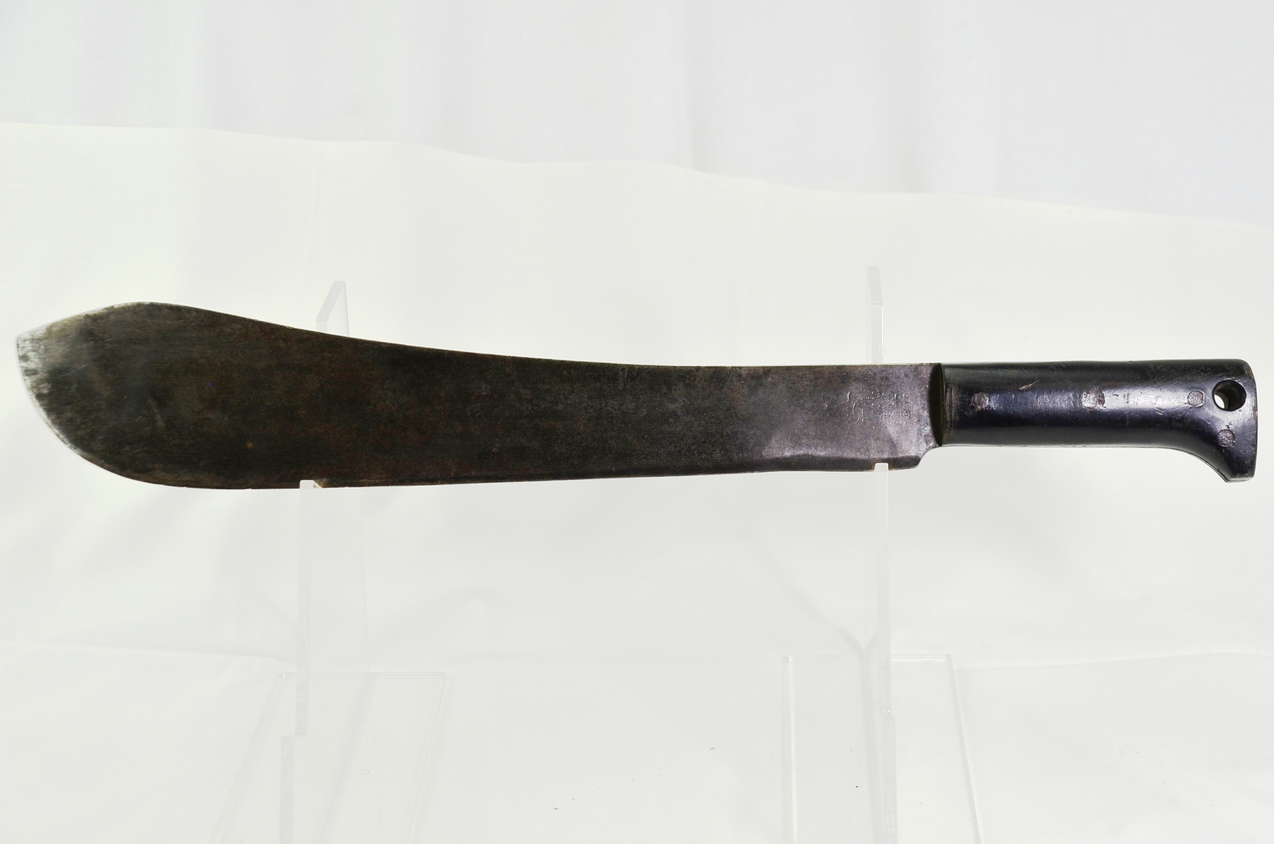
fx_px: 2119
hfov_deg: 33.5
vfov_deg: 22.5
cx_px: 637
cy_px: 422
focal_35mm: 60
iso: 220
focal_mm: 40
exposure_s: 1/125
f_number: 5.6
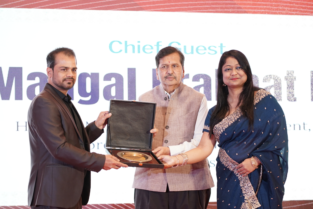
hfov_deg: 16.1
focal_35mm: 127
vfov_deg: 10.8
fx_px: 1104
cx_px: 156
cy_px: 104
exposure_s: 1/320
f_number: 2
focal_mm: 85
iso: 800
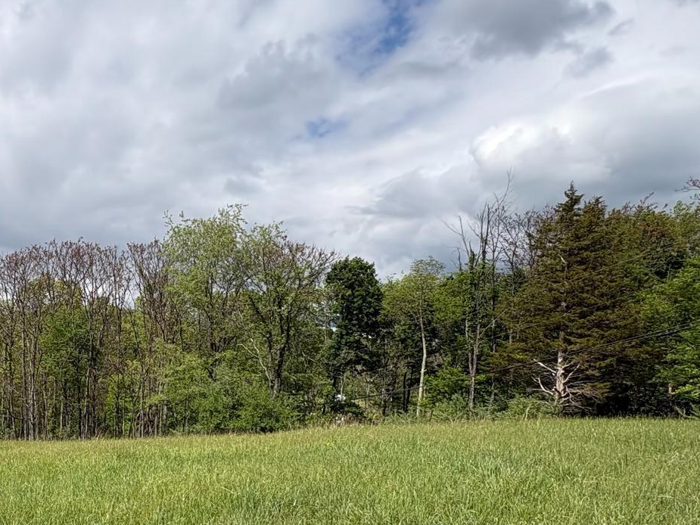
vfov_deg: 44.5
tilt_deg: -1.5
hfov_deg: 52.6
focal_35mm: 31
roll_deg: -1.8
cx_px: 95
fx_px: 627
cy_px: 367
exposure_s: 1/2874
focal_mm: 2.22
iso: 50
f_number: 2.2
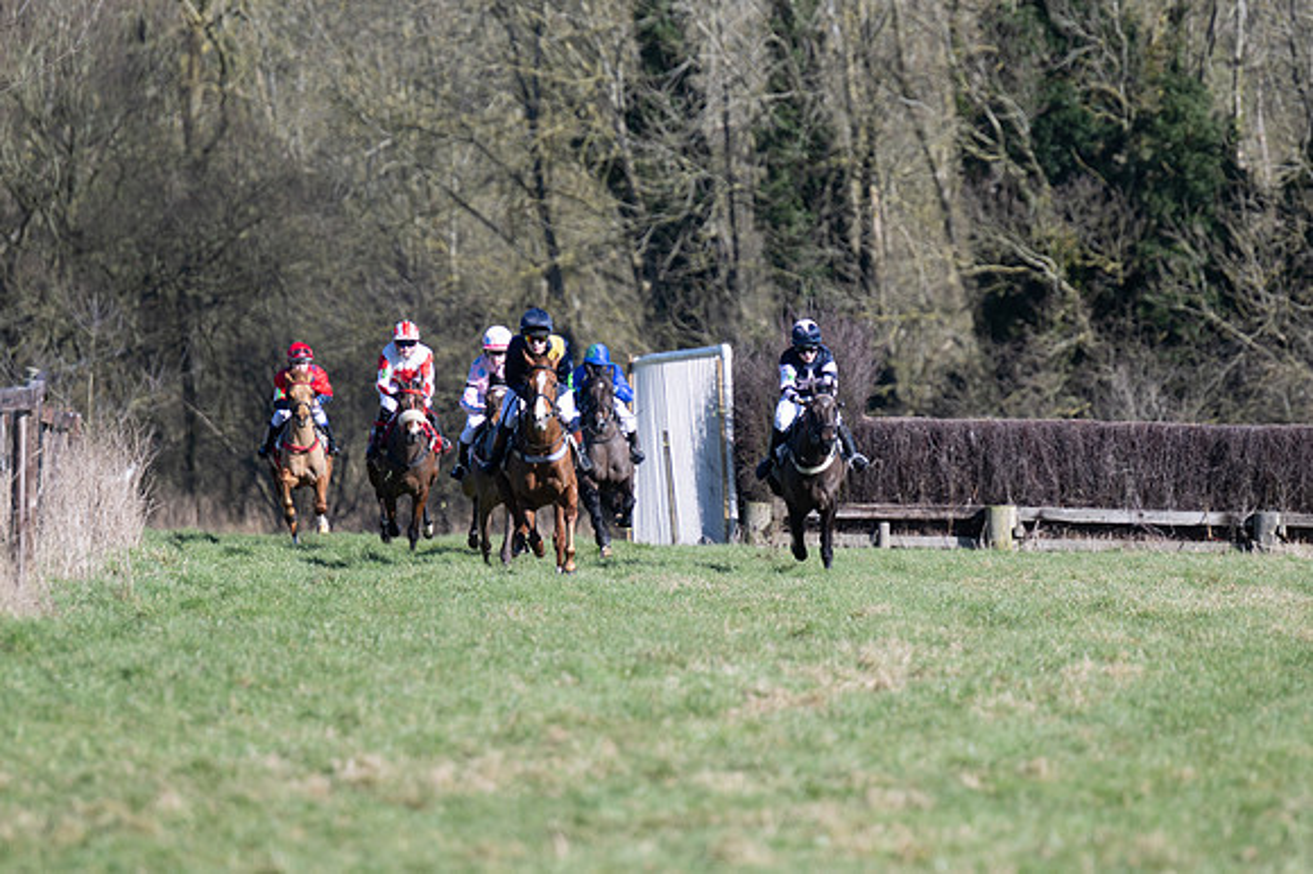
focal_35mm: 360
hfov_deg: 5.7
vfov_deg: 3.8
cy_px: 437
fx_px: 13122
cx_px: 656
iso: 160
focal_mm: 240
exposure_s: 1/1000
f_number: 4
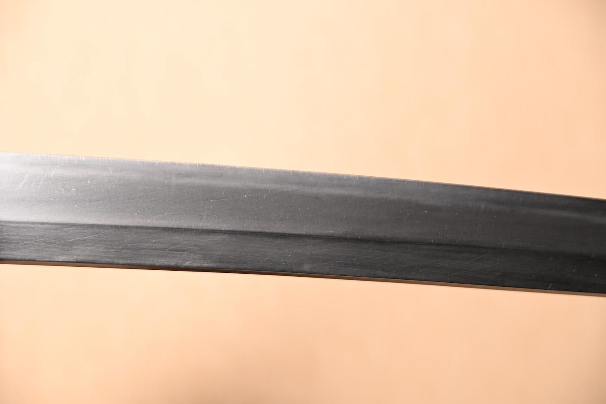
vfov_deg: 13.4
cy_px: 202
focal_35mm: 102
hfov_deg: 20.0
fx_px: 1717
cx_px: 303
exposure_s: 1/2
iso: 100
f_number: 5.3
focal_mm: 68
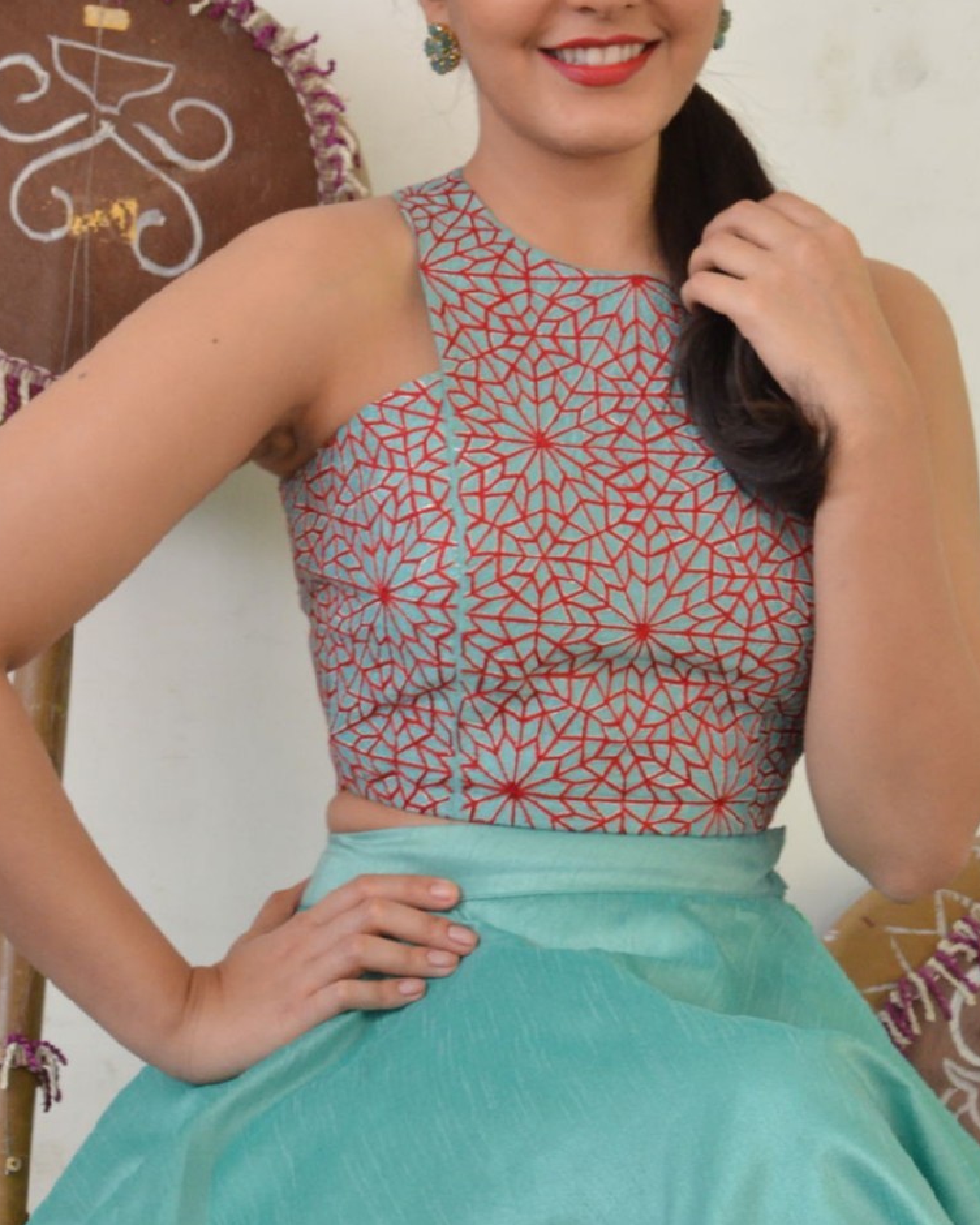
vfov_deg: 13.8
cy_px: 502
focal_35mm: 140
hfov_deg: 11.0
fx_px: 5076
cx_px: 416
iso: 2000
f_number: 8
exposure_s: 1/125
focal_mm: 62
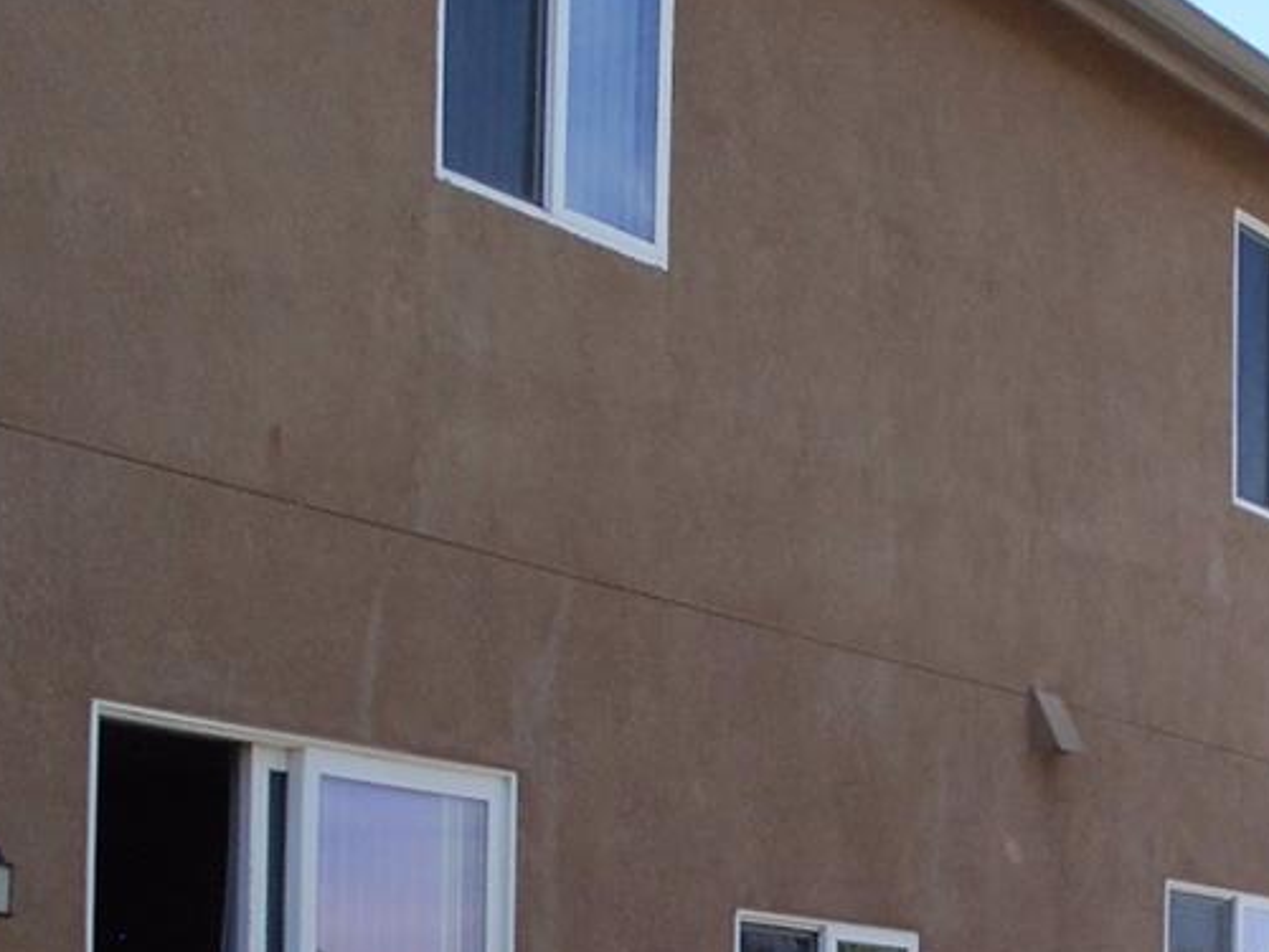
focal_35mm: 99
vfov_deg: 14.7
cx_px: 1096
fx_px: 3629
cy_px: 990
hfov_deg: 19.5
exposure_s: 1/320
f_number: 4
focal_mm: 7.1
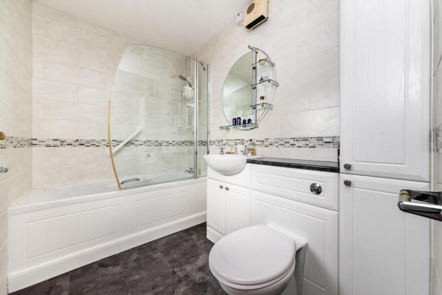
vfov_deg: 90.0
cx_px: 221
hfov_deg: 112.6
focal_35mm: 12
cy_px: 148
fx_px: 147
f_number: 8
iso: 320
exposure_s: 1/80
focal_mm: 12
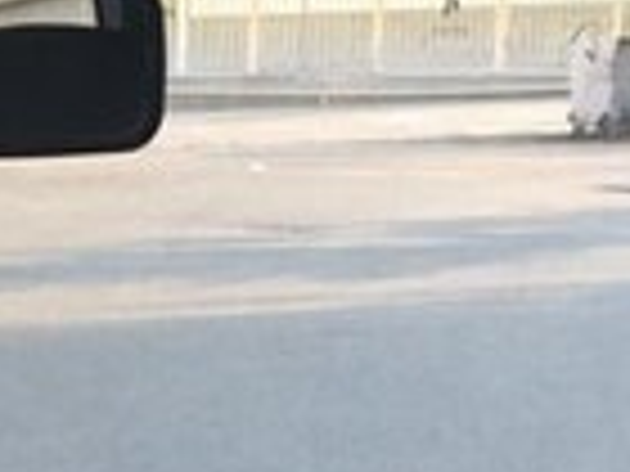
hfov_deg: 14.1
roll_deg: -0.9
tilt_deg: -15.4
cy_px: 784
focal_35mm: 137
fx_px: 2493
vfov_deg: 10.3
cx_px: -36
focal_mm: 4.15
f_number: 2.2
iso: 32
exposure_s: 1/100
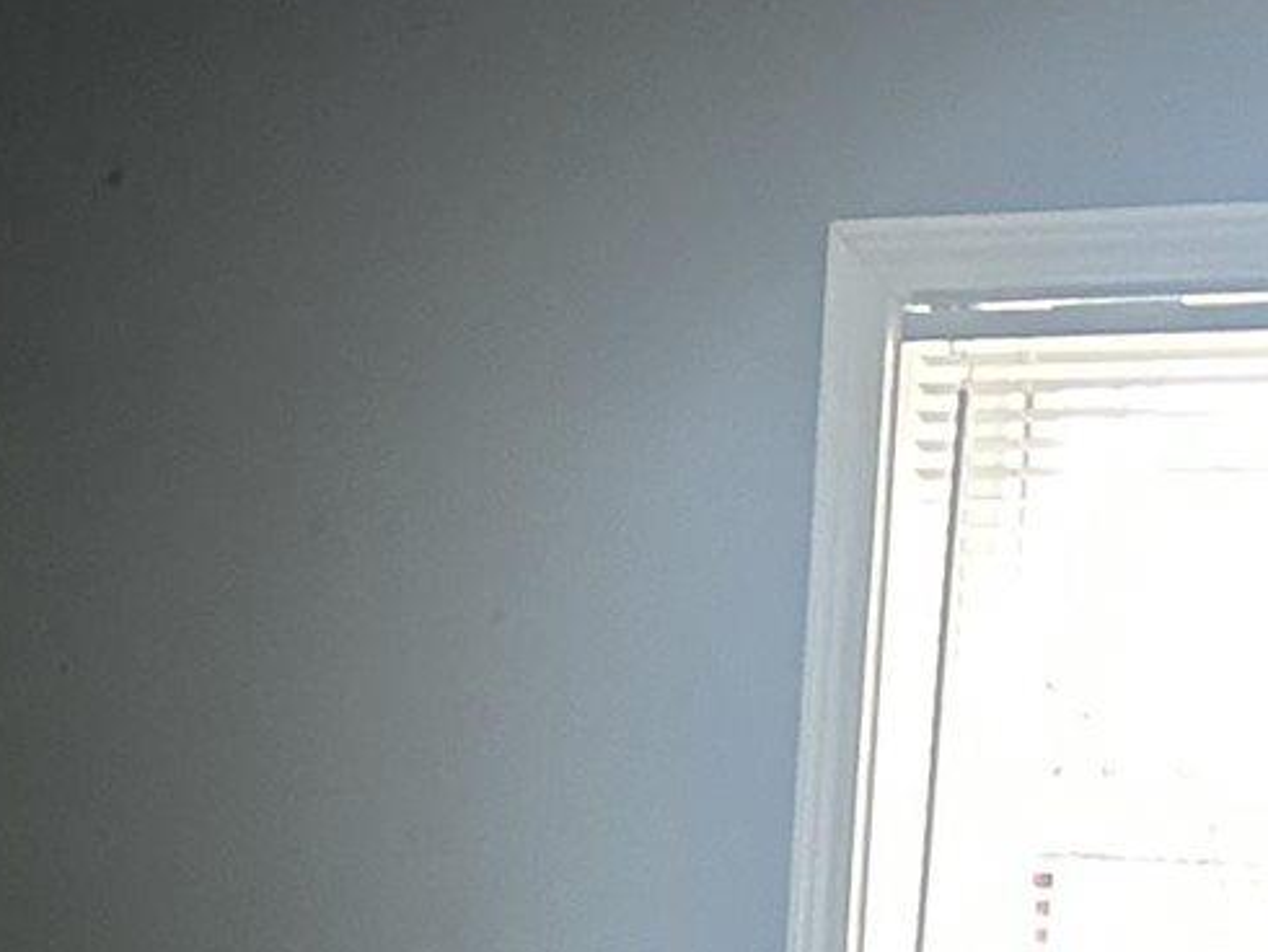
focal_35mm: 163
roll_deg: -2.0
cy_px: 1751
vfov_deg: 8.7
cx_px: -34
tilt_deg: -7.8
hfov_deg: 12.0
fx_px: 5974
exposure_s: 1/60
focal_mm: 5.7
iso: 200
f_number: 1.5
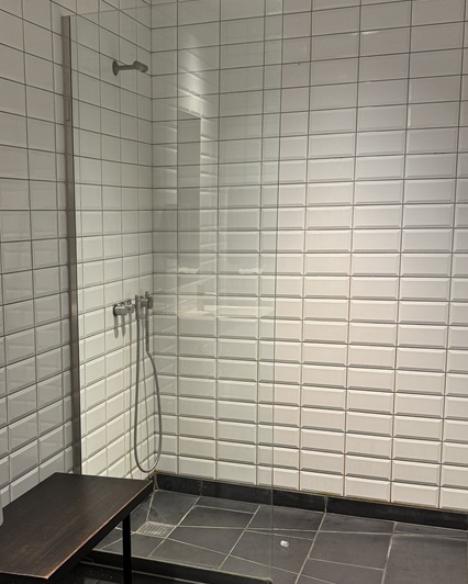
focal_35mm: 44
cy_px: 336
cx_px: 131
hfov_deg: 33.6
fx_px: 761
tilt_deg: -9.4
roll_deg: +0.8
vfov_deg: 41.9
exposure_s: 1/50
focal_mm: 6.76
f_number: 1.78
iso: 160
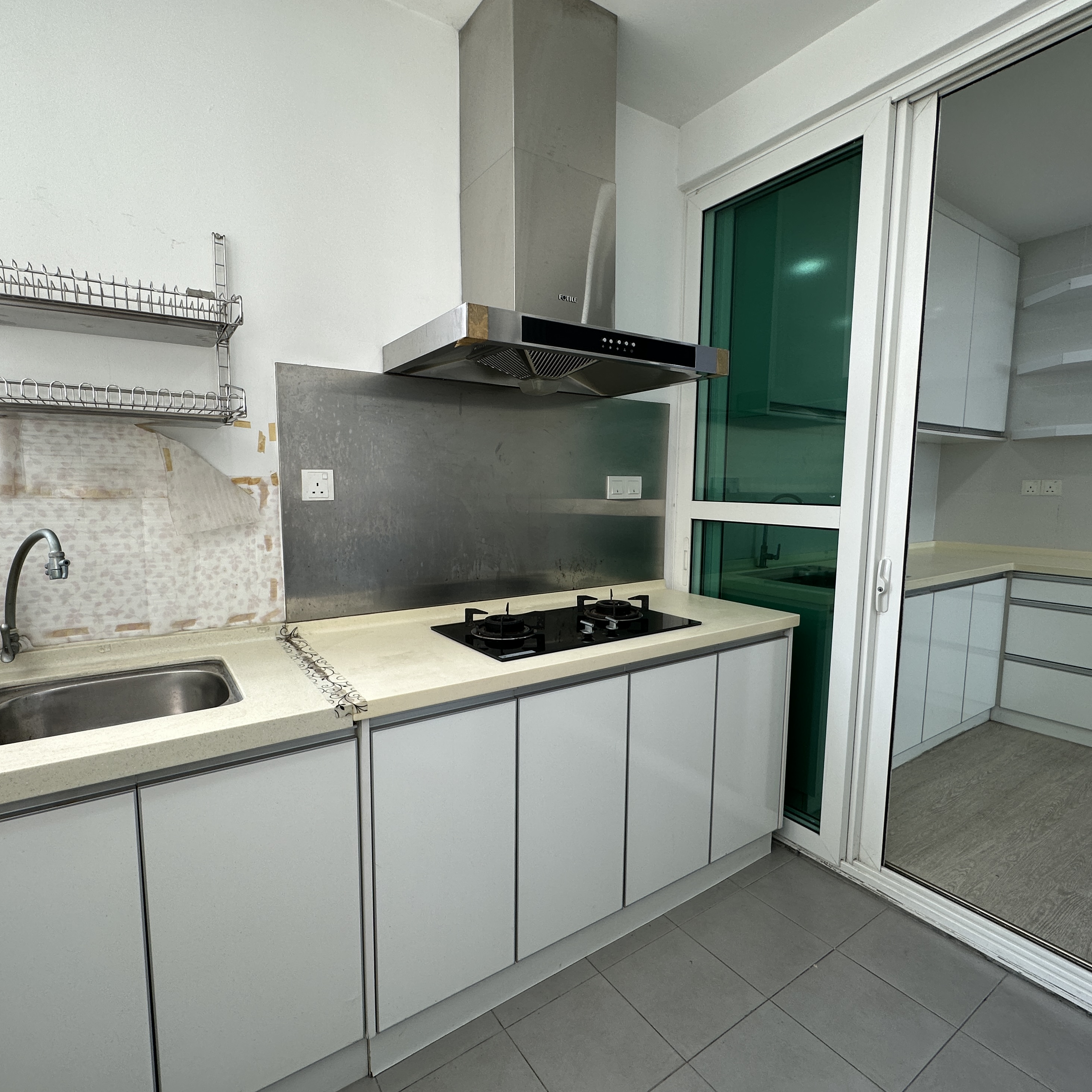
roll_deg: -0.9
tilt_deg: -5.5
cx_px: 519
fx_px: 607
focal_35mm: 17
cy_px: 549
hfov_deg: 83.9
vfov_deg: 84.0
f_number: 2.2
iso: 50
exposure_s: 1/99
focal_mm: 2.22
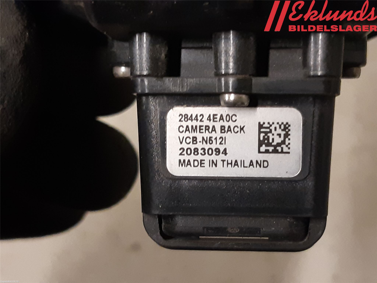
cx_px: 188
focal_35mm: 26
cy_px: 142
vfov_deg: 53.1
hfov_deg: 67.3
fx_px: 283
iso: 250
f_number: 1.7
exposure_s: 1/50
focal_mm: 3.93
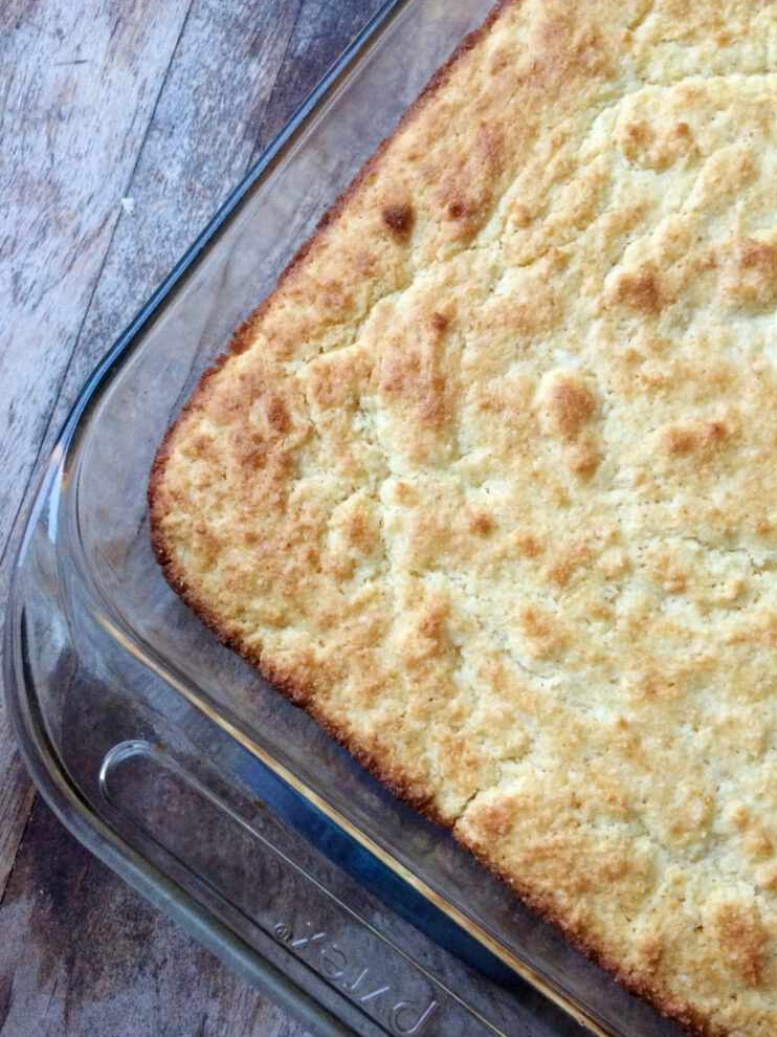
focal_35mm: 30
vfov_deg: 60.0
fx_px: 898
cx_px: 385
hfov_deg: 46.8
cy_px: 522
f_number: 2.2
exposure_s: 1/15
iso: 320
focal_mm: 4.15
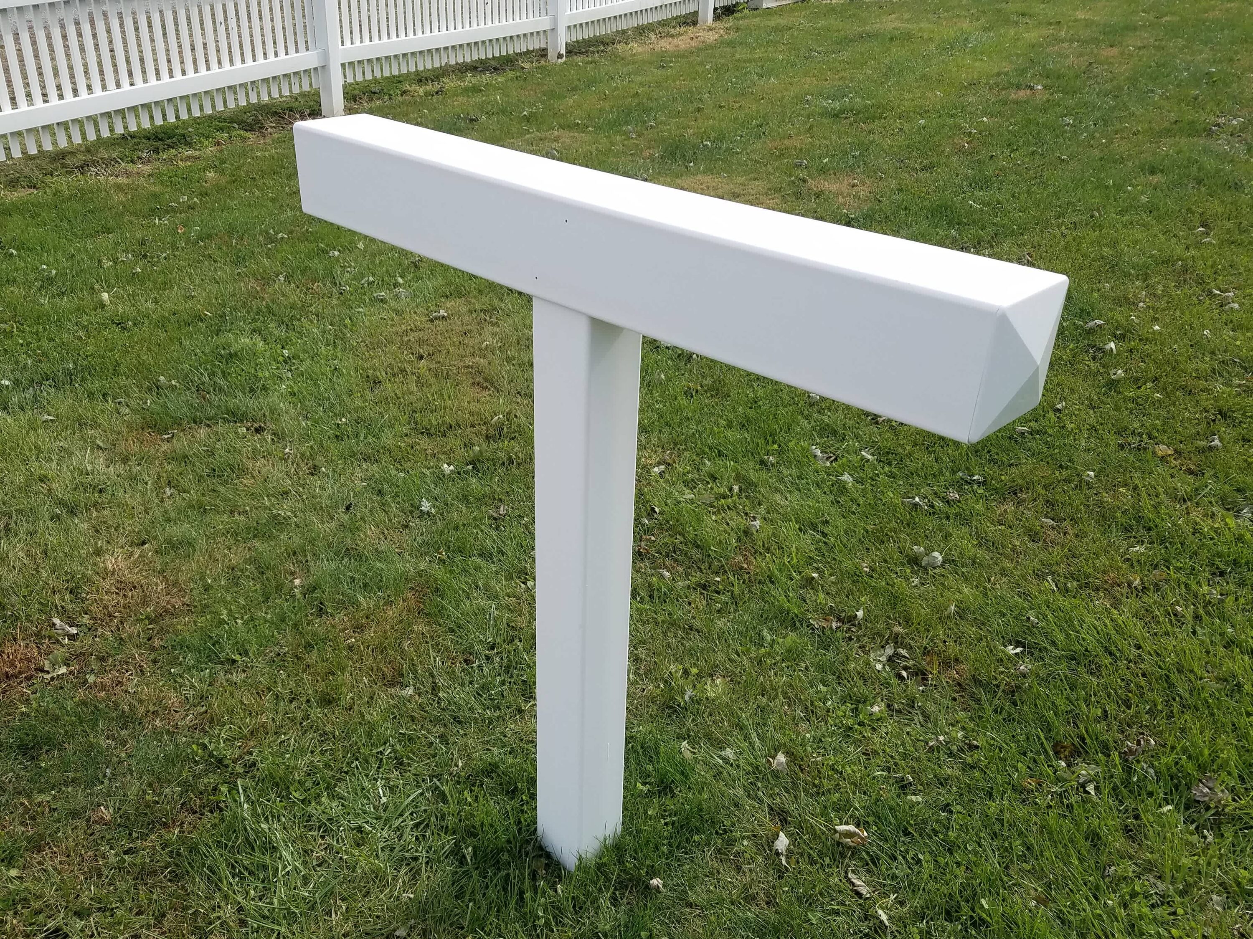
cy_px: 470
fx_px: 941
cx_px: 626
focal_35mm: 26
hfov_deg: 67.3
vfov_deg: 53.1
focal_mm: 4.2
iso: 50
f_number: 1.7
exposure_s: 1/1928
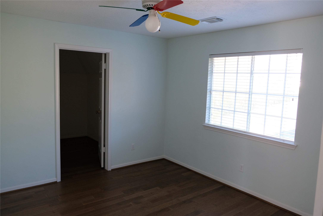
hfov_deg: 67.4
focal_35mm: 27
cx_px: 162
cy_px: 108
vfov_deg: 47.9
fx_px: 242
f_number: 2.8
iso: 500
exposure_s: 1/60
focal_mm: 18
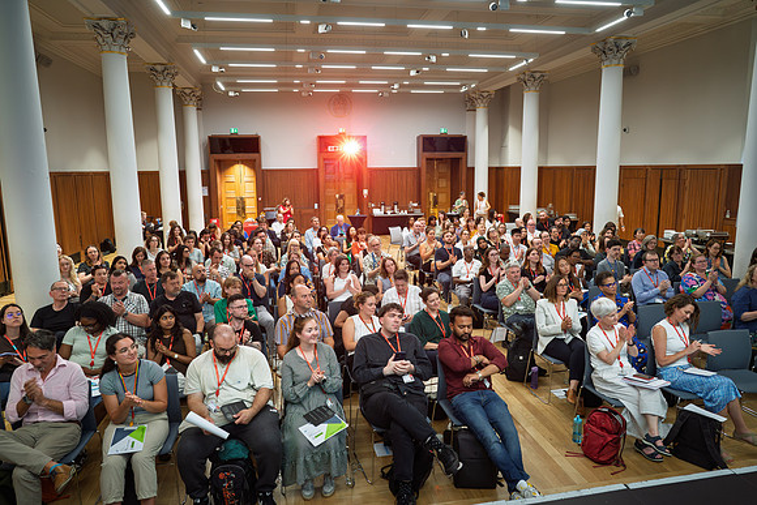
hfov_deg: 70.7
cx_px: 378
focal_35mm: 25
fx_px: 533
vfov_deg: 50.7
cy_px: 252
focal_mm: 25
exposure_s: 1/60
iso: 2500
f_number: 4
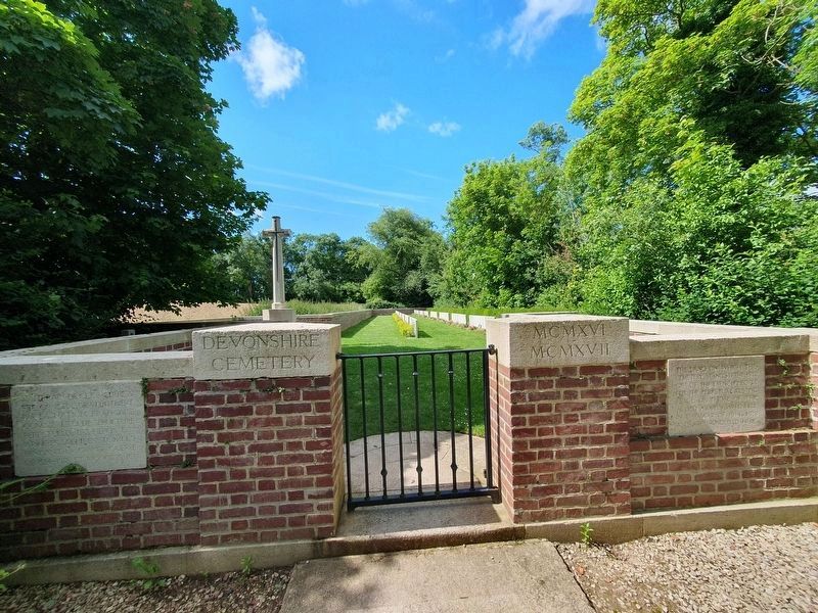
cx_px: 409
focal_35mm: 13
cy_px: 306
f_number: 2.2
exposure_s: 1/610
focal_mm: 1.8
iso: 50
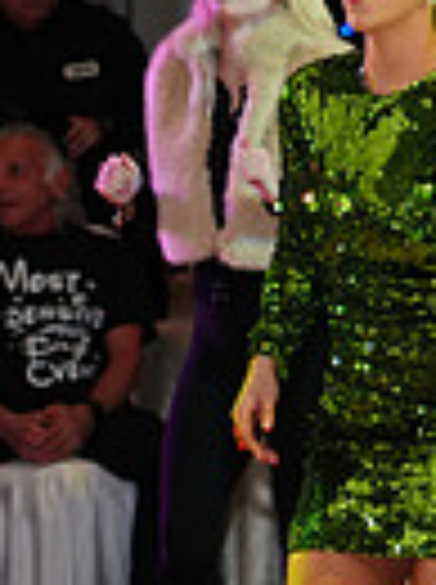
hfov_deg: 3.2
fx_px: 7599
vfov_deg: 4.4
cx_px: 1043
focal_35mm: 451
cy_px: 124
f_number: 4
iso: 1600
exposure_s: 1/250
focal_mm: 105
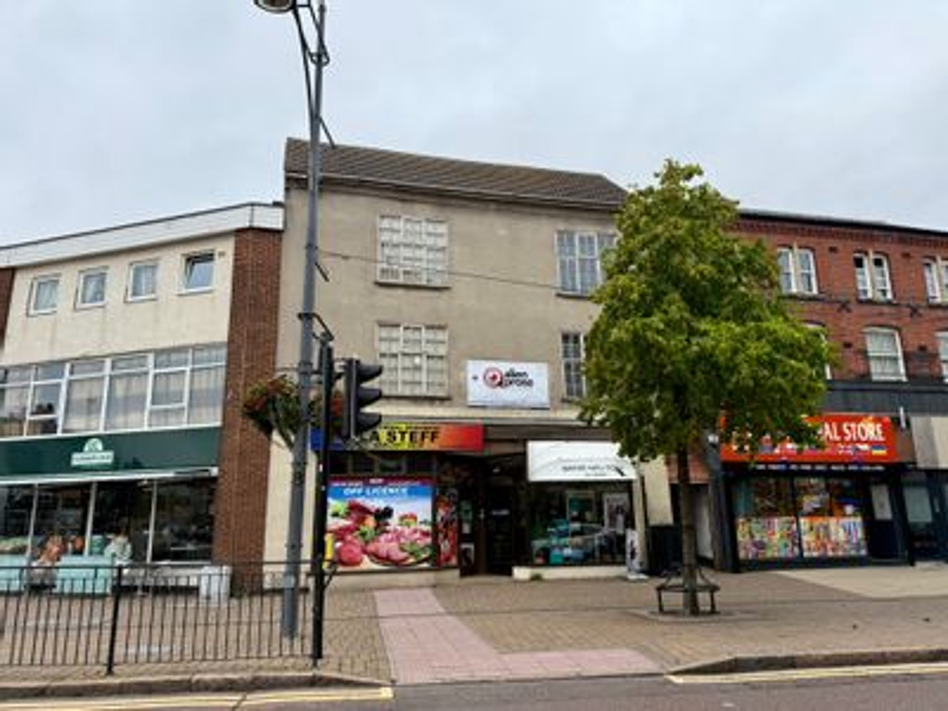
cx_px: 474
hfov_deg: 71.6
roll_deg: +0.3
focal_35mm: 24
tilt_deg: +11.2
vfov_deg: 56.8
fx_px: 657
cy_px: 356
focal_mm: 6.76
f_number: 1.78
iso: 80
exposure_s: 1/2110
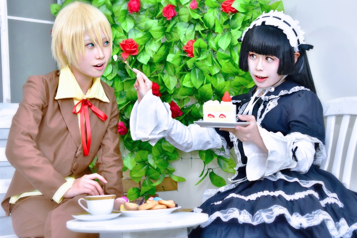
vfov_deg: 19.7
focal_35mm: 69
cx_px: 178
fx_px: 684
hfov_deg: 29.2
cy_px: 119
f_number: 4
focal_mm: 46
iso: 250
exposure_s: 1/100
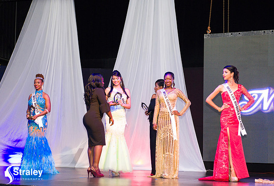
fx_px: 563
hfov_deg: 27.3
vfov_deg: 18.8
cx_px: 105
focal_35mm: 73
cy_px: 112
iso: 4000
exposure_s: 1/160
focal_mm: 60
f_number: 5
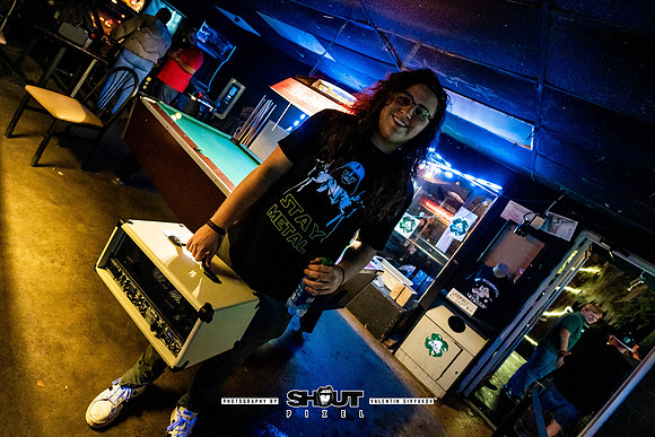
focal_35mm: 18
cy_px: 163
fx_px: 319
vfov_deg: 67.7
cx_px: 315
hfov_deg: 91.4
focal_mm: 14
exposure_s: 1/200
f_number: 2.8
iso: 3200
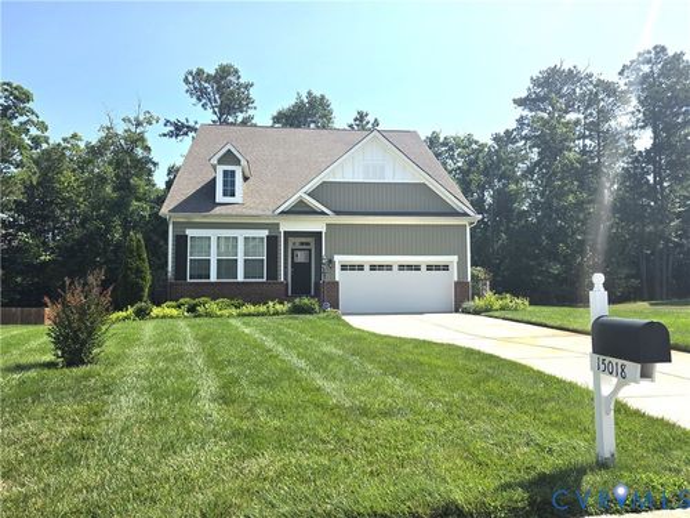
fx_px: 498
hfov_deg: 69.4
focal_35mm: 25
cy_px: 259
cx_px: 345
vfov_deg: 54.9
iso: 80
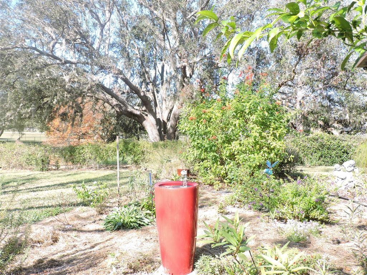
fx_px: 350
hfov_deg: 55.4
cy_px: 138
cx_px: 184
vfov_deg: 42.9
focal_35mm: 33
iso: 100
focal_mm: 5.9
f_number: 3.2
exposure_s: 1/160
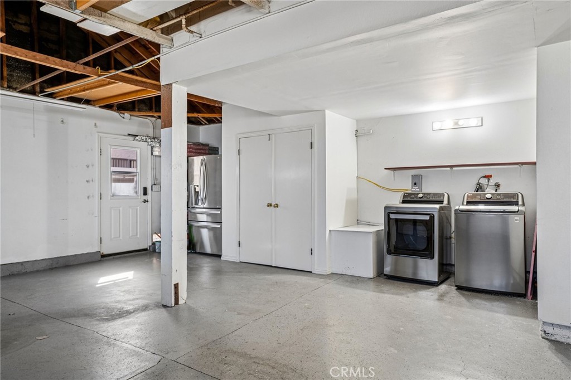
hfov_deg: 76.1
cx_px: 286
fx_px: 365
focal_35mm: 23
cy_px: 190
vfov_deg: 55.1
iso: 1000
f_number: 8
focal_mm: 23
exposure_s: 1/40
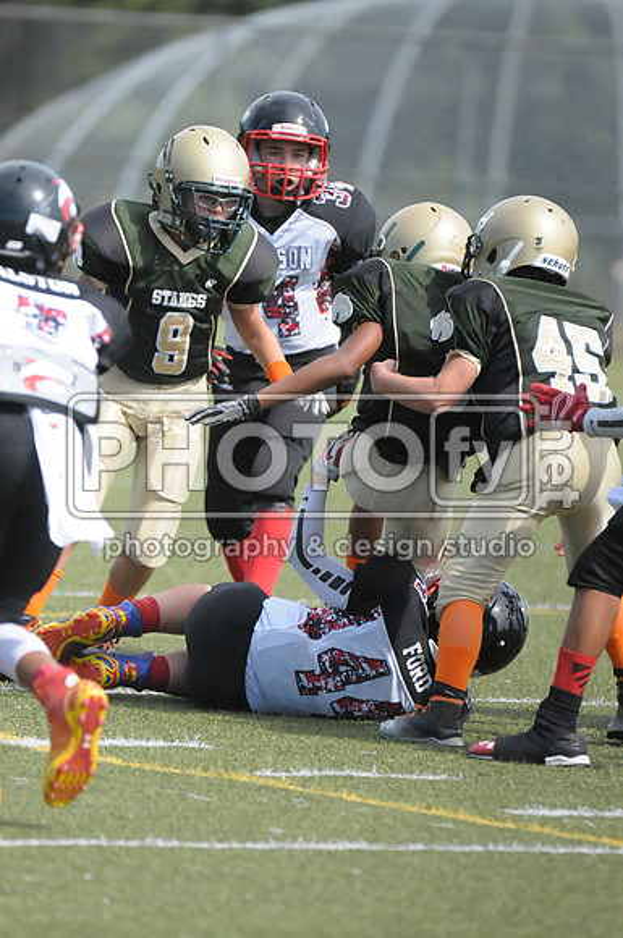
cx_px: 312
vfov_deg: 4.6
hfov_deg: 3.0
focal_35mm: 450
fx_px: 11715
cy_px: 469
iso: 1600
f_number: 4
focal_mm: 300
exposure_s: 1/8000
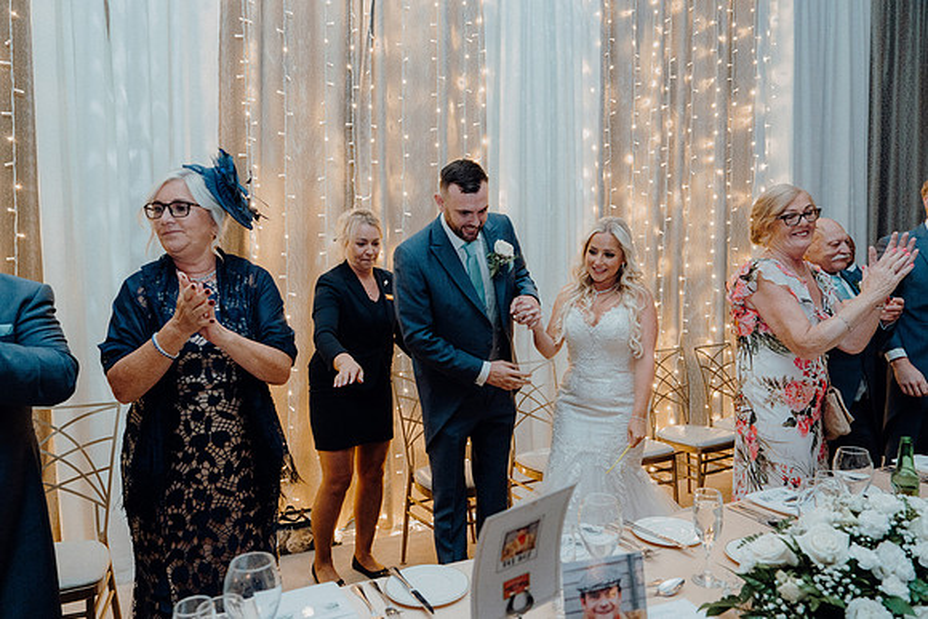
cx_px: 464
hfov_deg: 73.7
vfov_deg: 53.2
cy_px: 310
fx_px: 619
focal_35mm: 24
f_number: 3.5
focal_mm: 24
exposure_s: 1/160
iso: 2500
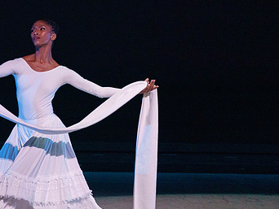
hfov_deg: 3.0
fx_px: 5259
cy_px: 100
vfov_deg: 2.3
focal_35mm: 652
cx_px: 62
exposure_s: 1/400
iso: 5000
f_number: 6.3
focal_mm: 400
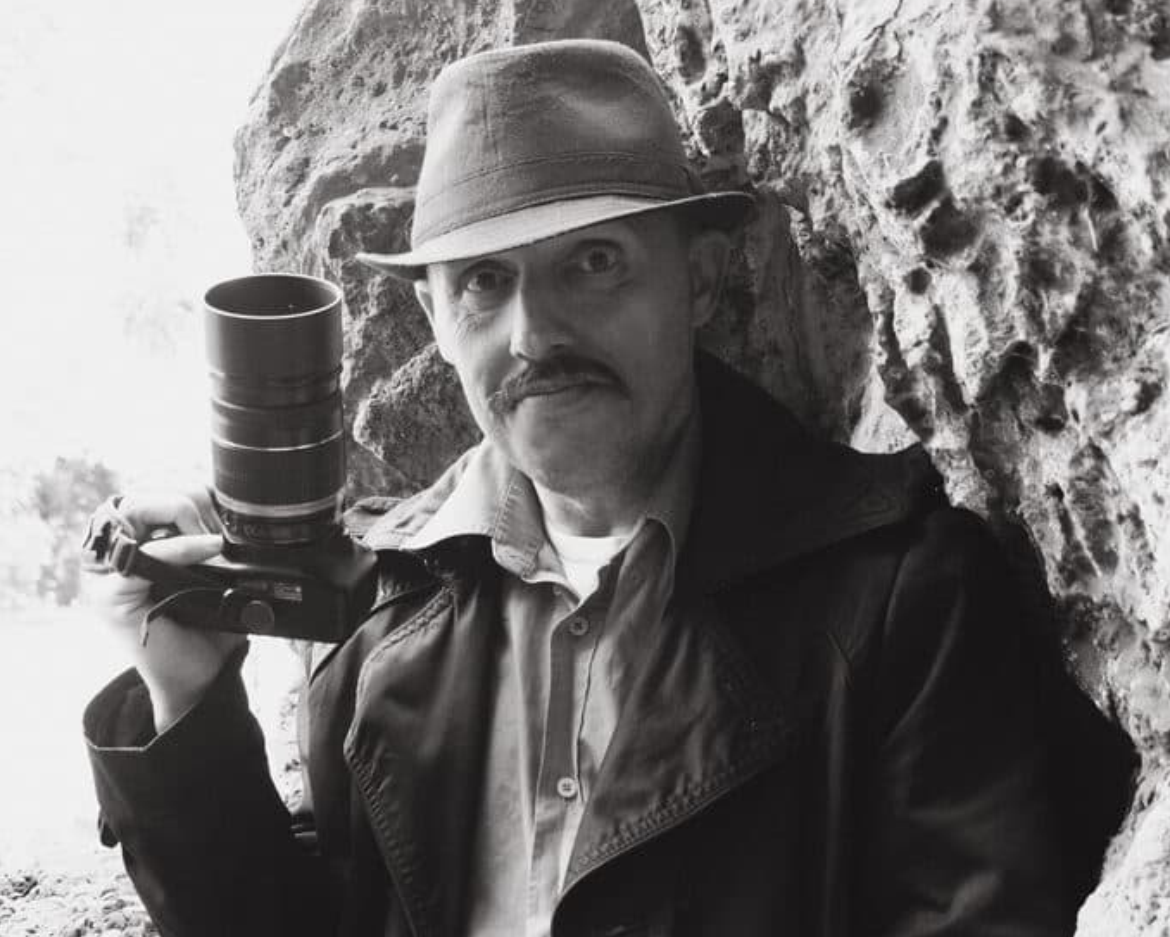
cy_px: 773
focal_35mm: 68
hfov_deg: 27.9
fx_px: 2356
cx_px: 588
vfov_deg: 22.1
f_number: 5.6
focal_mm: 32
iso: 2500
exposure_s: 1/100
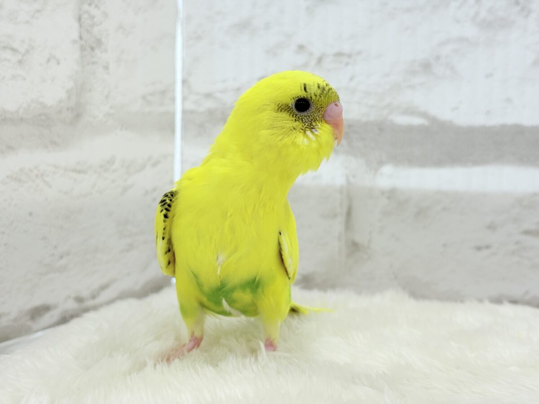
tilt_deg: -4.8
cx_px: 270
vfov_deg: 28.0
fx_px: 810
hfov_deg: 36.8
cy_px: 202
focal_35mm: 52
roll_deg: -1.4
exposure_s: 1/100
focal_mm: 5.96
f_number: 1.6
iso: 40
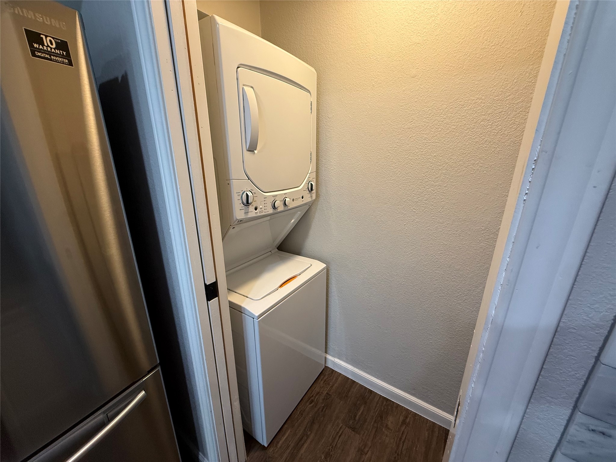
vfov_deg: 85.7
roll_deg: +0.3
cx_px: 308
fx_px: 249
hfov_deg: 102.1
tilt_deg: -16.8
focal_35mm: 14
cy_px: 231
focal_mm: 2.22
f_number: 2.2
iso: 320
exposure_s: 1/120
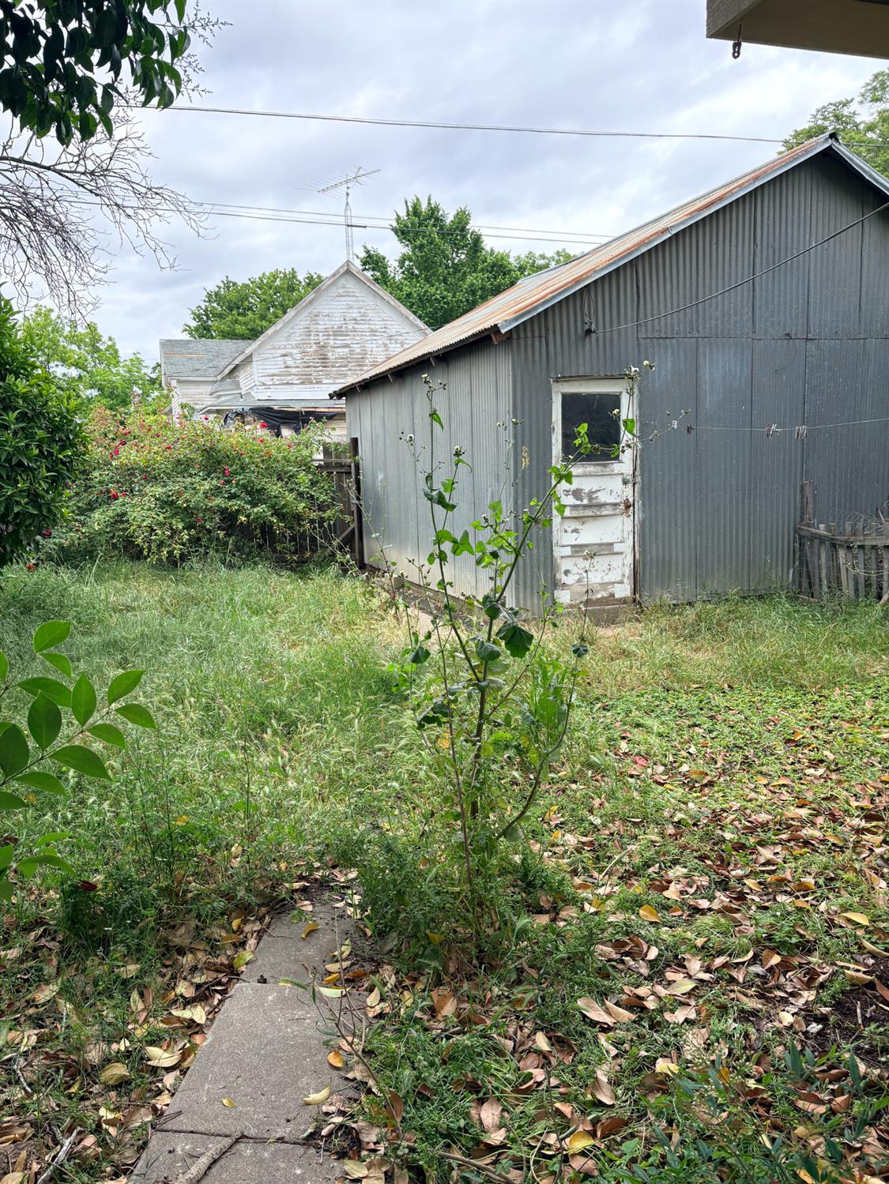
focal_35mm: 26
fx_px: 890
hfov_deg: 53.1
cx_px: 444
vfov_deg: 67.3
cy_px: 592
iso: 64
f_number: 1.6
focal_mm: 5.96
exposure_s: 1/1451
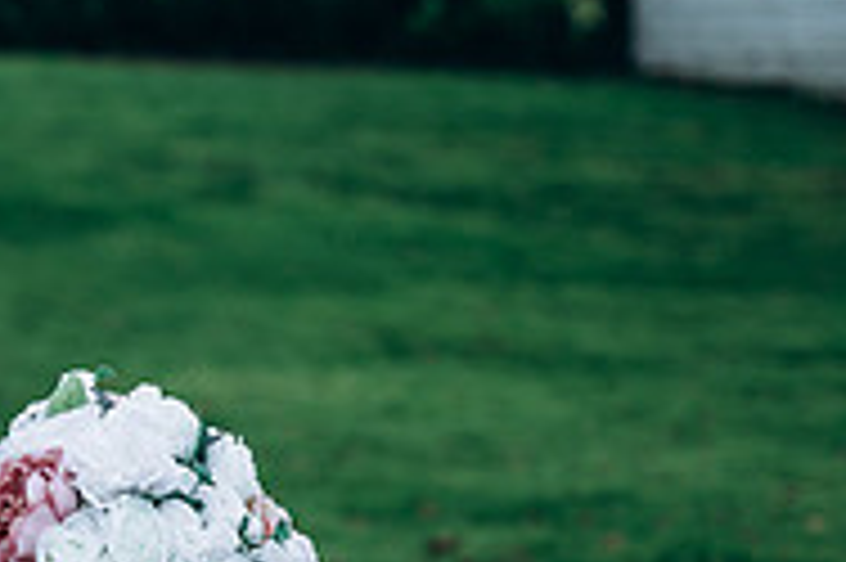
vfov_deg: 6.3
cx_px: -176
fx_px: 5071
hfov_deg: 9.4
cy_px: 227
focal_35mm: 216
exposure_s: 1/200
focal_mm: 70
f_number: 2.8
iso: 125
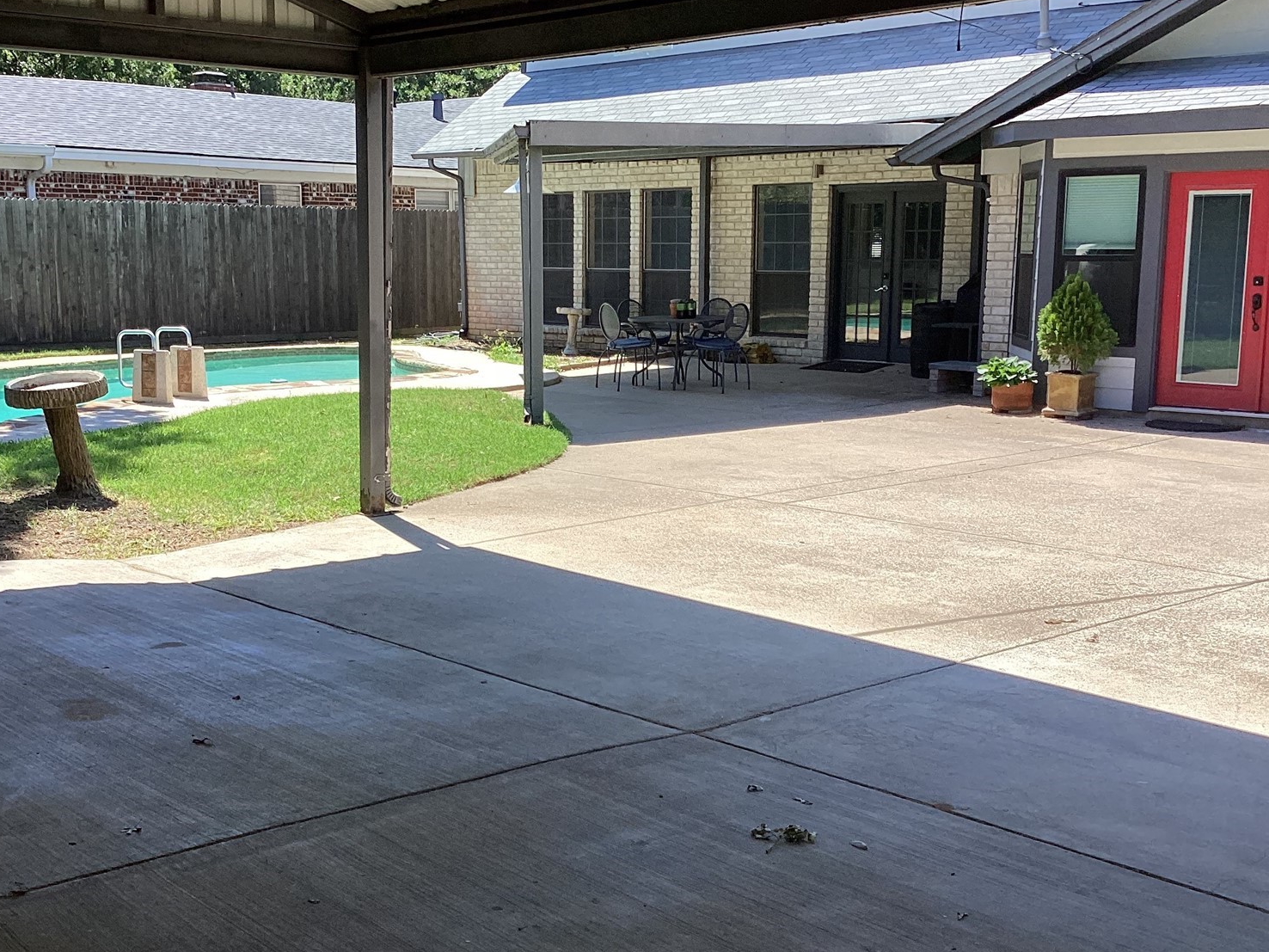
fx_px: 1576
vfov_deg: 33.6
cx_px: 567
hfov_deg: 43.8
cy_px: 515
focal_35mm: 43
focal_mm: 3.3
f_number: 2.4
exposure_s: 1/637
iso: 25
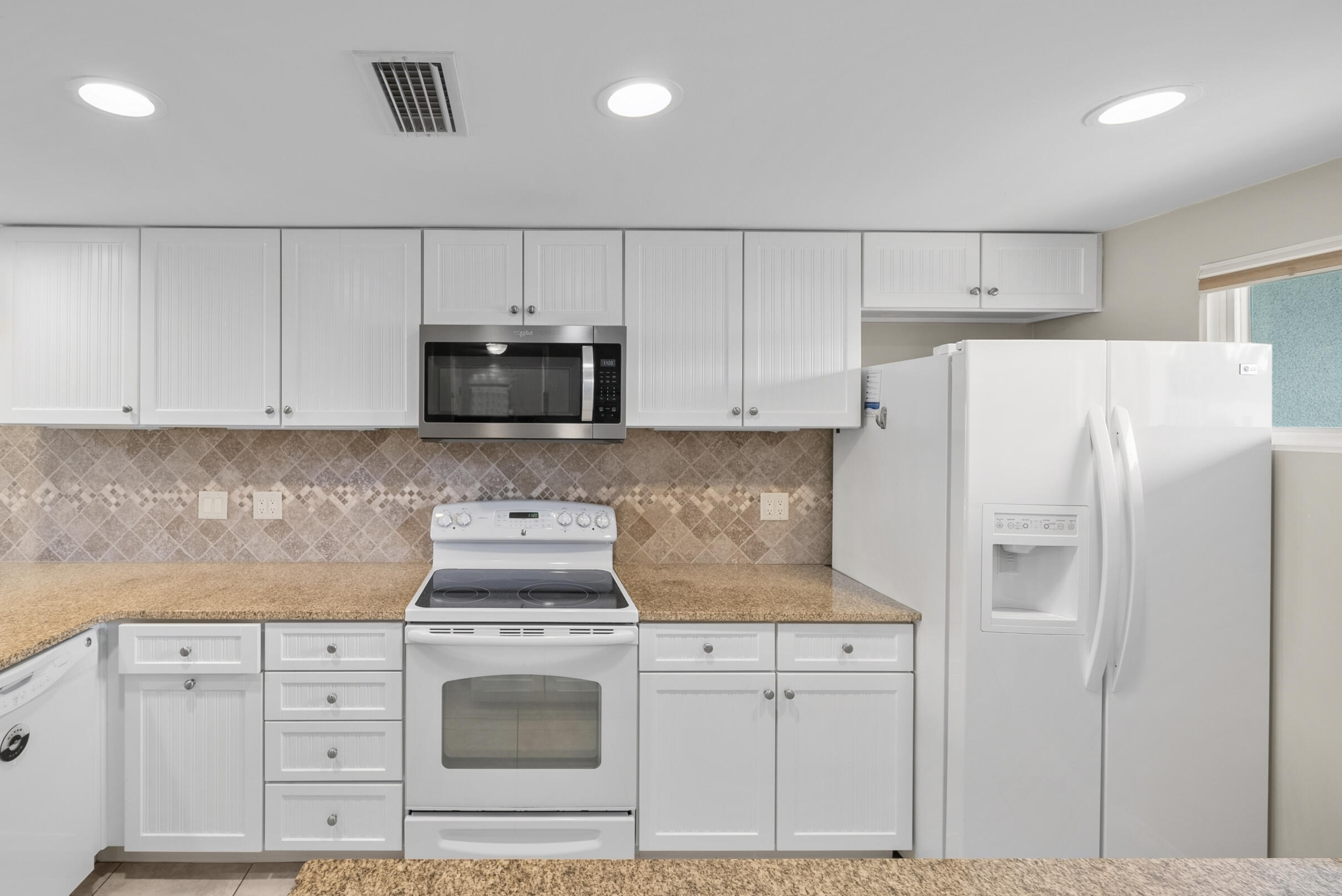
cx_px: 524
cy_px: 411
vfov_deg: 77.2
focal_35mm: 15
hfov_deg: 98.8
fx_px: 559
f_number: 7.1
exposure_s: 1/4
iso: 320
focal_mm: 12
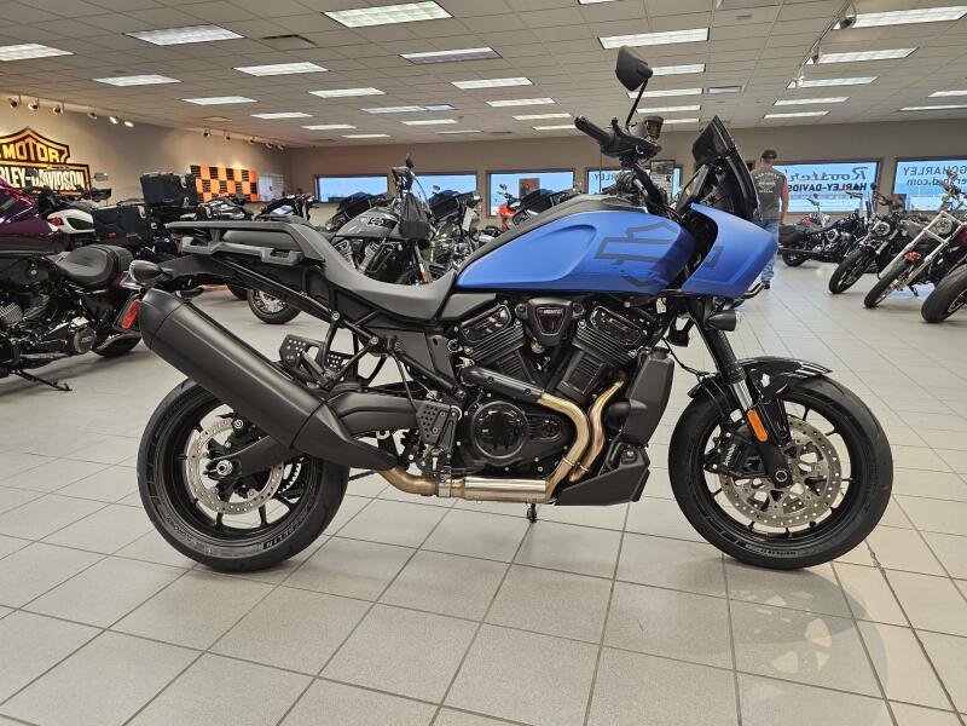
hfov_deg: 73.9
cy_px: 363
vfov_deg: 58.9
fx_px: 643
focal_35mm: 23
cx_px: 484
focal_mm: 6.3
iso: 250
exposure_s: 1/120
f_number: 1.7
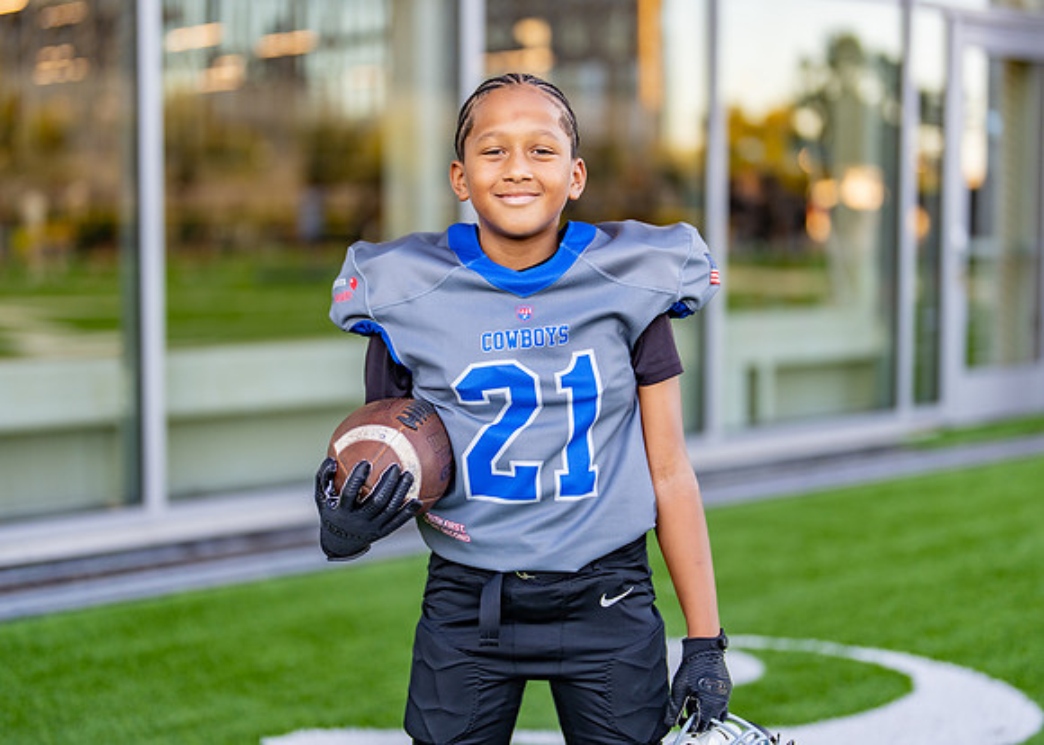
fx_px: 1762
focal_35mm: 59
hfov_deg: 33.0
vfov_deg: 23.9
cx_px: 525
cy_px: 330
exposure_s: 1/400
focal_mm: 50
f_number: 1.2
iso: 100
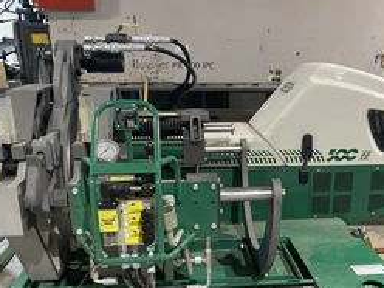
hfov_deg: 44.4
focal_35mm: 42
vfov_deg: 33.8
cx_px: 245
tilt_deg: -18.6
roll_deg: +0.0
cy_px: 207
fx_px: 466
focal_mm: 4.25
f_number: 1.8
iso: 400
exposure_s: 1/60
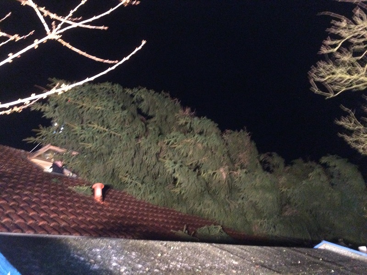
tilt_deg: +21.7
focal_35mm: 29
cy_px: 138
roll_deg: +5.5
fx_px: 307
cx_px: 184
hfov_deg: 61.7
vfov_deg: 48.2
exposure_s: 1/15
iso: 800
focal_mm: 4.15
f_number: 2.2
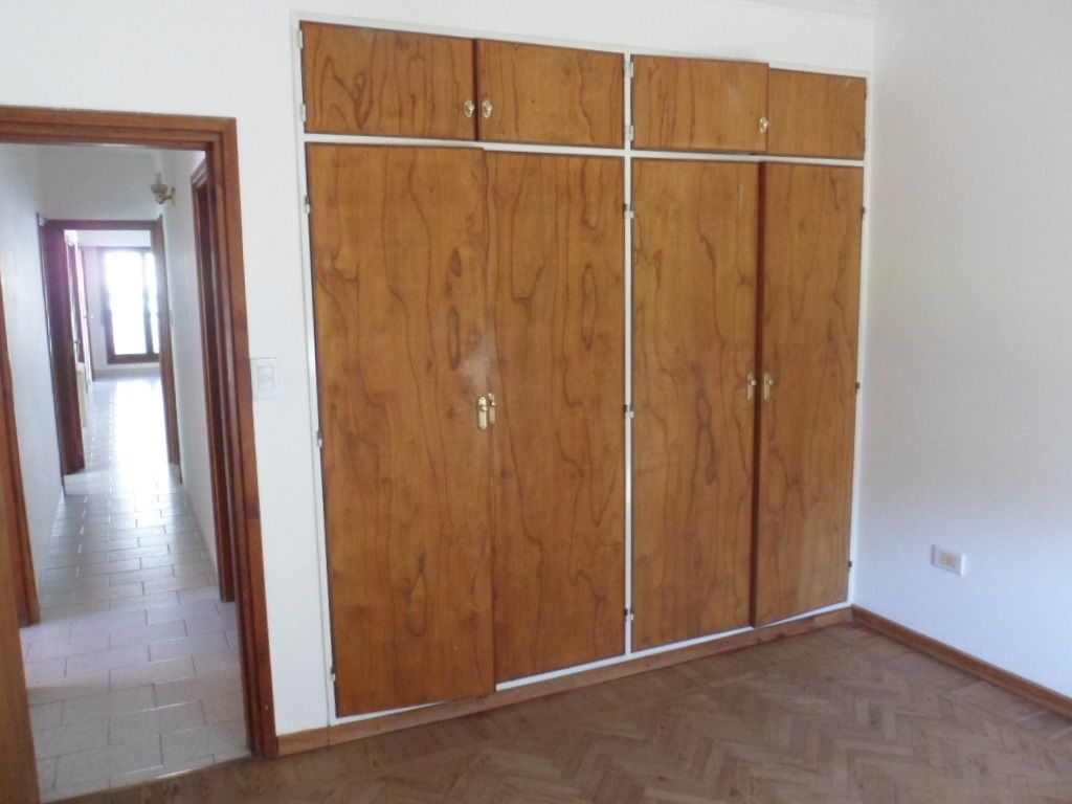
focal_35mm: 27
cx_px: 536
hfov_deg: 65.3
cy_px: 402
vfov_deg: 51.4
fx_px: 836
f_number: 3.3
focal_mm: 4.9
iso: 400
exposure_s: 1/30
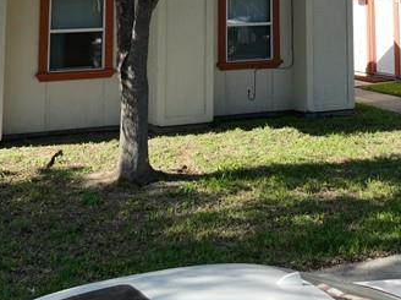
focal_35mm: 75
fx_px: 868
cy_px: -141
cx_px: 285
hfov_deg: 25.8
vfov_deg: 17.7
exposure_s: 1/1250
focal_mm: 12.29
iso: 130
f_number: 2.8
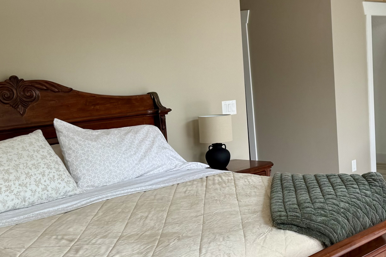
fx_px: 622
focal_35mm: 58
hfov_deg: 33.6
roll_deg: +3.4
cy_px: 148
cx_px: 303
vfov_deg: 23.4
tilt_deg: -7.7
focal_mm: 6.76
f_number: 1.78
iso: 80
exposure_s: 1/195
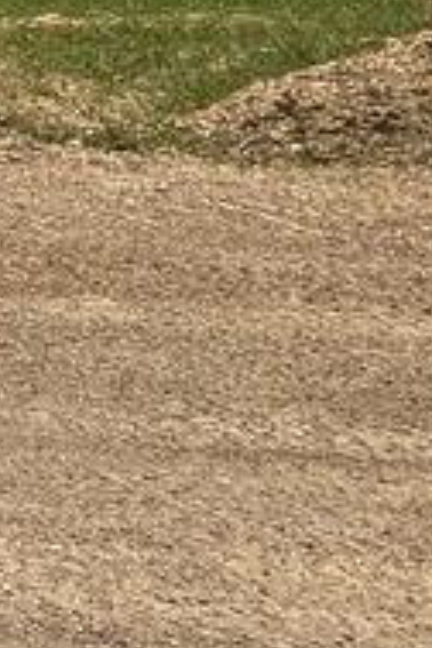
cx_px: -1221
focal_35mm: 79
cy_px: -24
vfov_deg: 24.3
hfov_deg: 8.6
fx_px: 1422
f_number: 2.2
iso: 50
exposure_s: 1/2564
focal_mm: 2.22
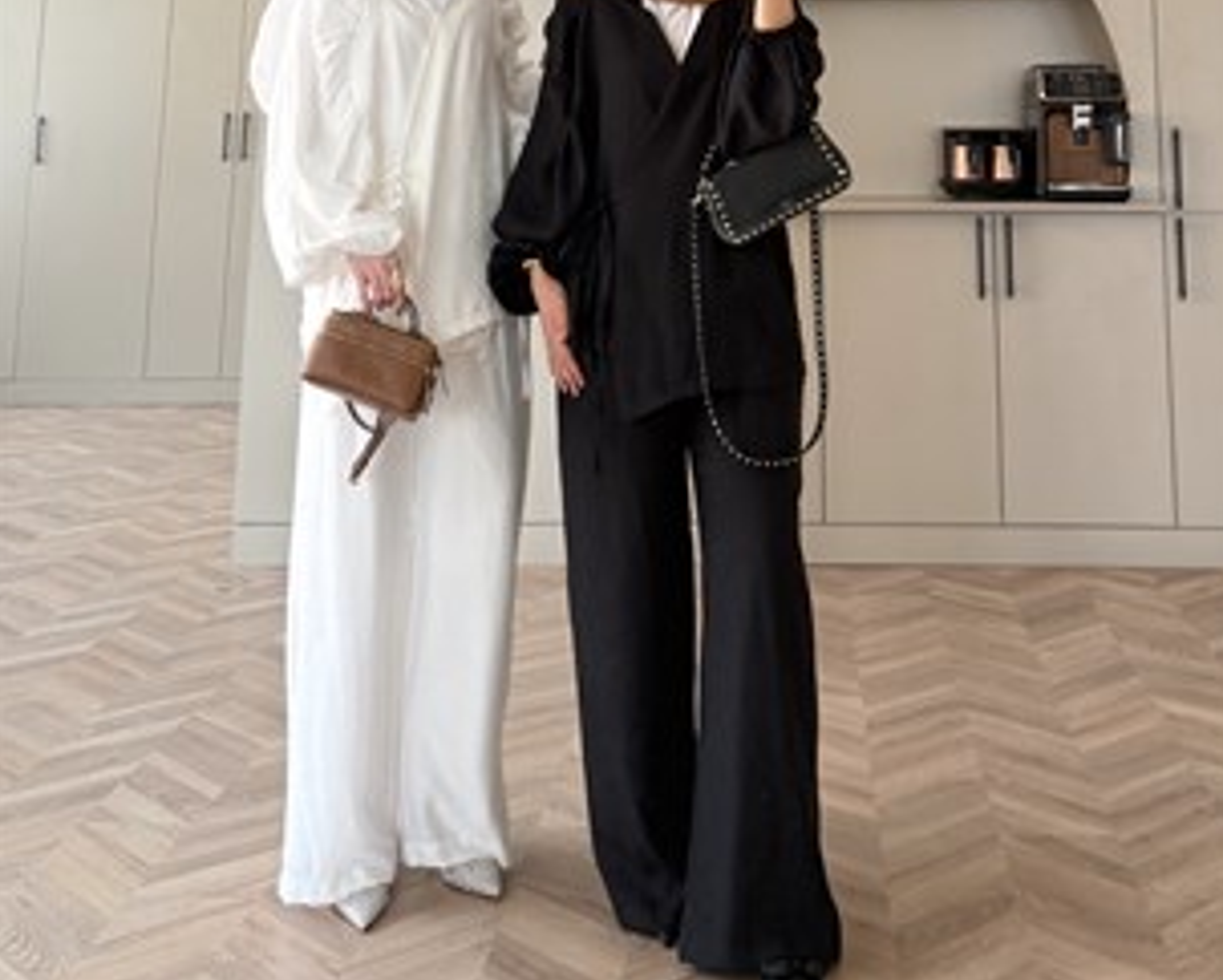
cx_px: 612
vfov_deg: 44.6
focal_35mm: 32
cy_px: 269
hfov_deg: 55.6
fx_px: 1159
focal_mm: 6.76
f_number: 1.78
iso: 200
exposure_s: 1/121
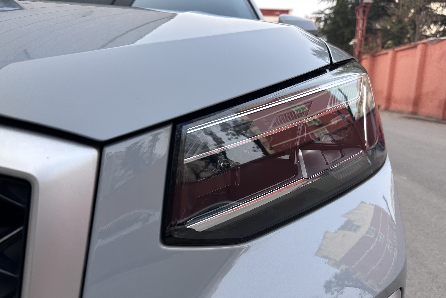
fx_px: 334
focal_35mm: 27
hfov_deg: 67.4
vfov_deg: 47.9
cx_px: 232
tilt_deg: -11.4
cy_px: 158
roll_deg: -2.1
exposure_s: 1/303
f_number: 1.78
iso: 80
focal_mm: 6.86
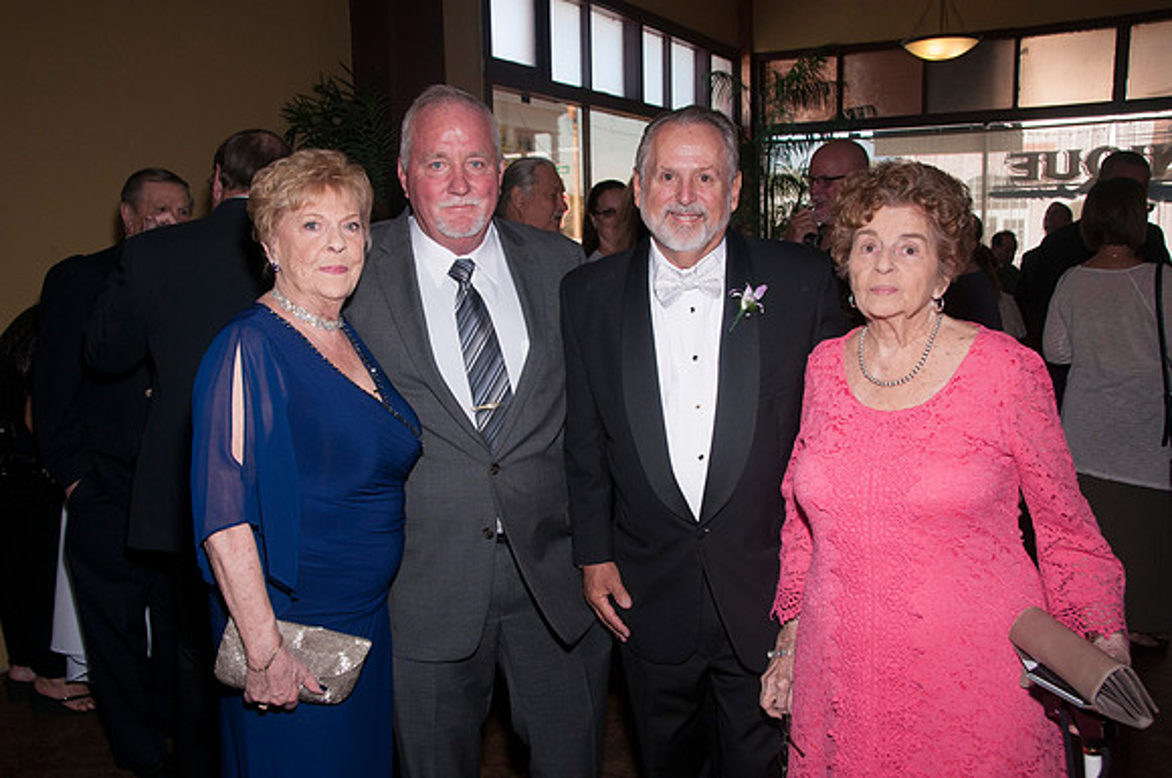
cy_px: 389
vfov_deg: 39.9
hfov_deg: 57.3
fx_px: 1073
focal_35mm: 33
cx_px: 586
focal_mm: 22
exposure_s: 1/250
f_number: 8
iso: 400
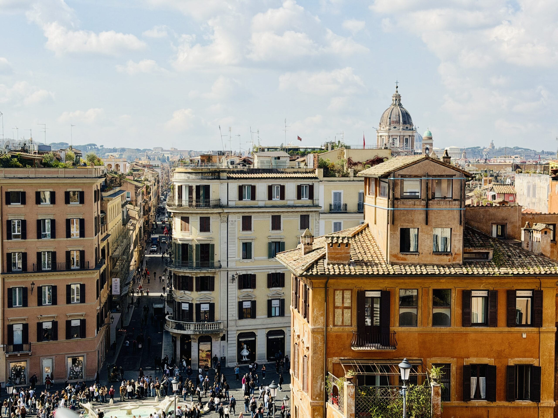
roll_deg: -0.1
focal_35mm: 48
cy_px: 209
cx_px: 279
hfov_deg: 39.7
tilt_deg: -4.3
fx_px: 774
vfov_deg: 30.3
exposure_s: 1/7874
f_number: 1.78
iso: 64
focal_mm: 6.76
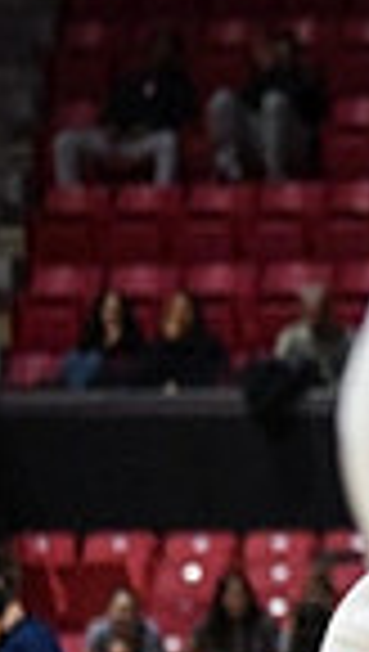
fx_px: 6531
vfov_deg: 5.7
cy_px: 726
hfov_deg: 3.1
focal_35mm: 377
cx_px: 1282
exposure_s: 1/800
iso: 1600
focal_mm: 90
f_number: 2.8
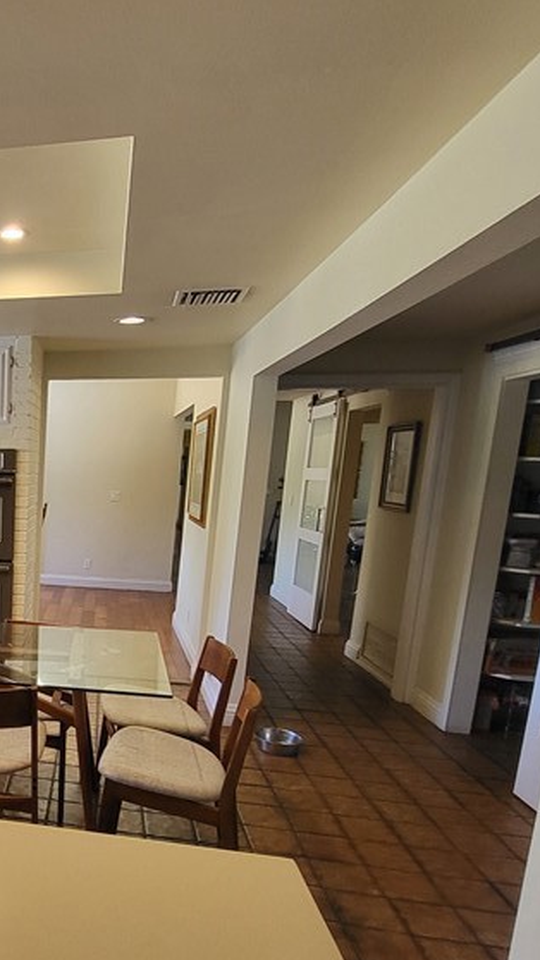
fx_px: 662
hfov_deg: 37.1
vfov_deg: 70.7
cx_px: -58
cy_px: 602
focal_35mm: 26
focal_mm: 1.74
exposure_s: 1/60
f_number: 2.2
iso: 200
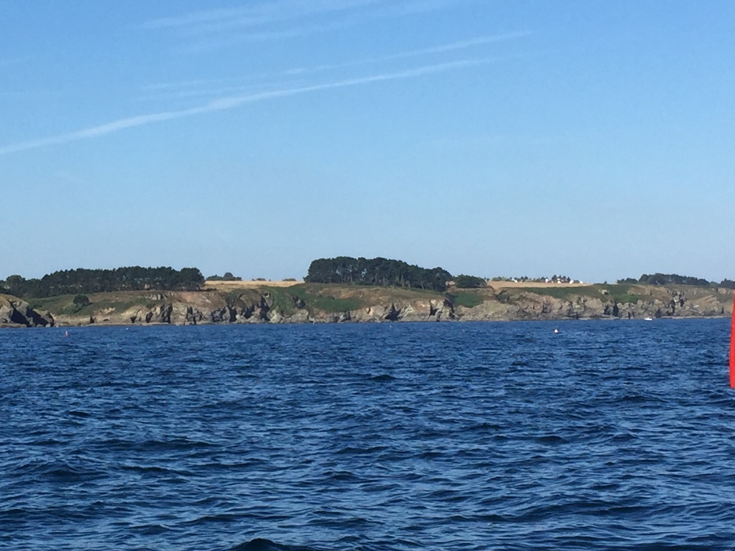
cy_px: 240
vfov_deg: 17.0
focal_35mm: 87
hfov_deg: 22.4
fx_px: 1847
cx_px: 230
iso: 32
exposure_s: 1/2326
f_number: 2.2
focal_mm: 4.15
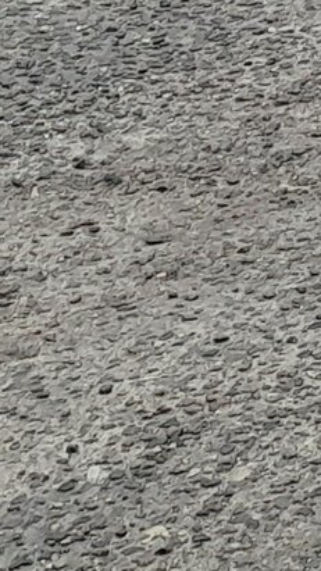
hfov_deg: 5.2
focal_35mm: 191
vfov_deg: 9.9
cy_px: -813
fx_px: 2892
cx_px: 1533
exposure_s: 1/100
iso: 20
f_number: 2
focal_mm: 4.6
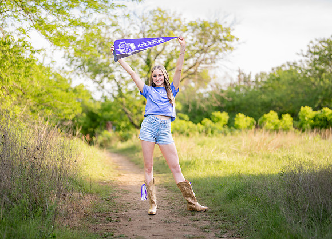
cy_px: 124
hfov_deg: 30.1
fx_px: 618
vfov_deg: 21.9
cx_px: 156
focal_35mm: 65
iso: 200
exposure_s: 1/1250
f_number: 1.2
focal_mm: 50
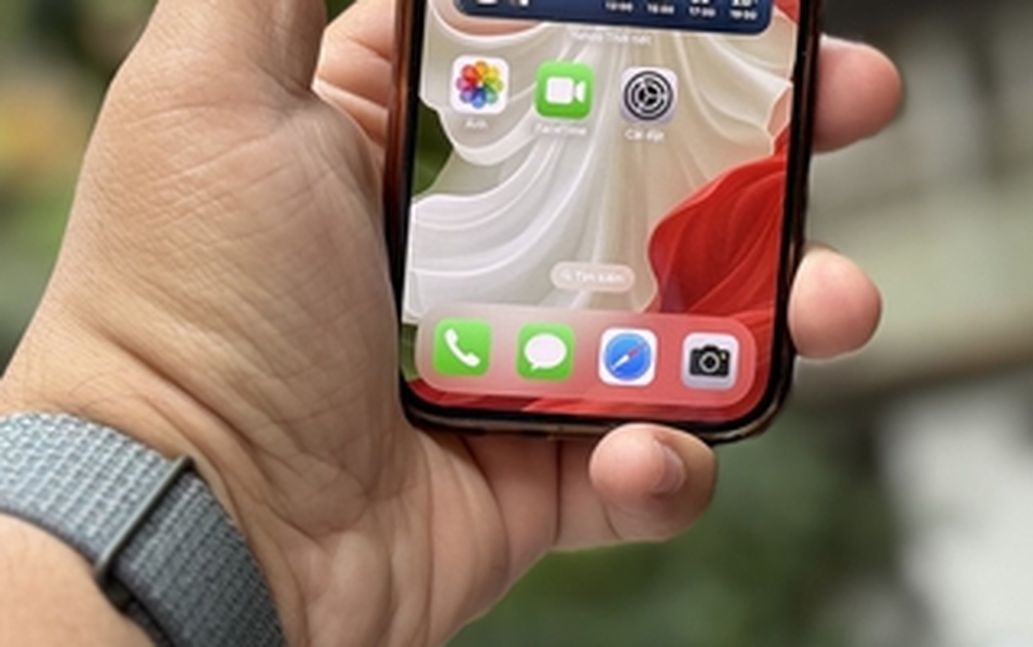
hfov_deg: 20.4
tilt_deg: +11.4
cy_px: 19
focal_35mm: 102
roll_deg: +9.0
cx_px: 573
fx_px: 2874
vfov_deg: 12.7
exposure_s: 1/346
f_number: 1.78
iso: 80
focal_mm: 6.76
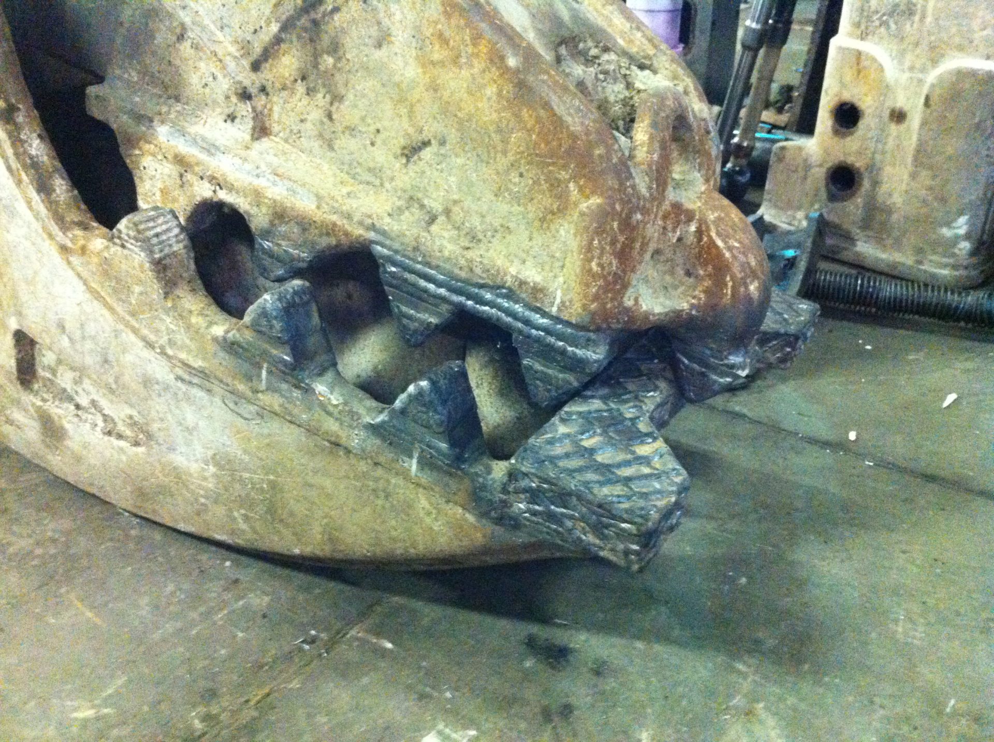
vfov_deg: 40.6
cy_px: 371
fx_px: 1004
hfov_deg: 52.7
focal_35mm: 35
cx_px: 497
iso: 1000
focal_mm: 3.85
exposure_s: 1/15
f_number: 2.8
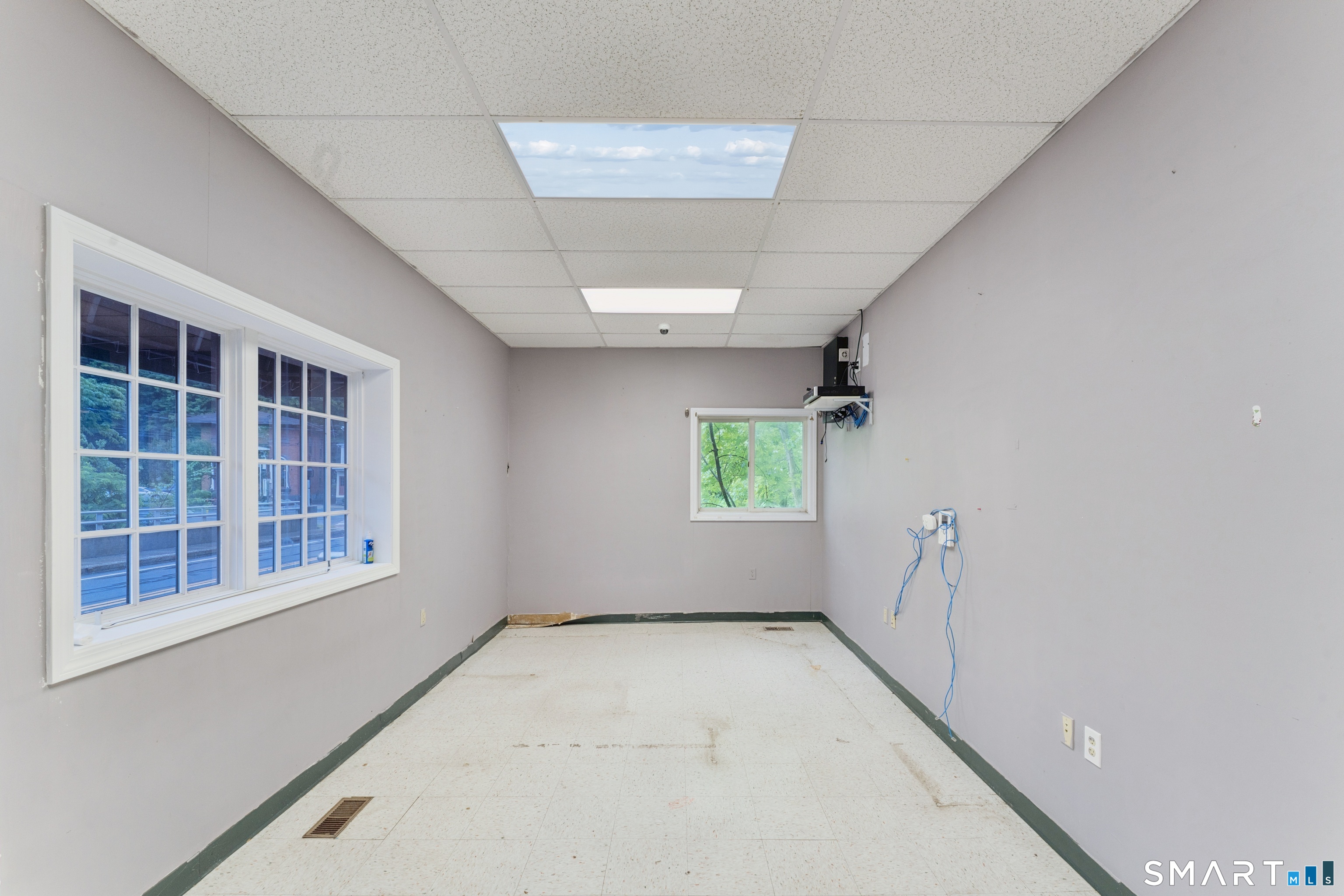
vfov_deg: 81.2
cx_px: 672
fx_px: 523
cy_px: 448
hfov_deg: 104.3
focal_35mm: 14
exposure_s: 1/10
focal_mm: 14
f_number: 13
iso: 400
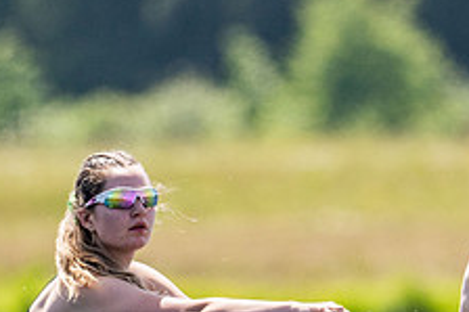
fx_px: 20217
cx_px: 528
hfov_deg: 1.3
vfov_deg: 0.9
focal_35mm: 1553
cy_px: 341
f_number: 4.5
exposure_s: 1/2500
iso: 250
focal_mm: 400
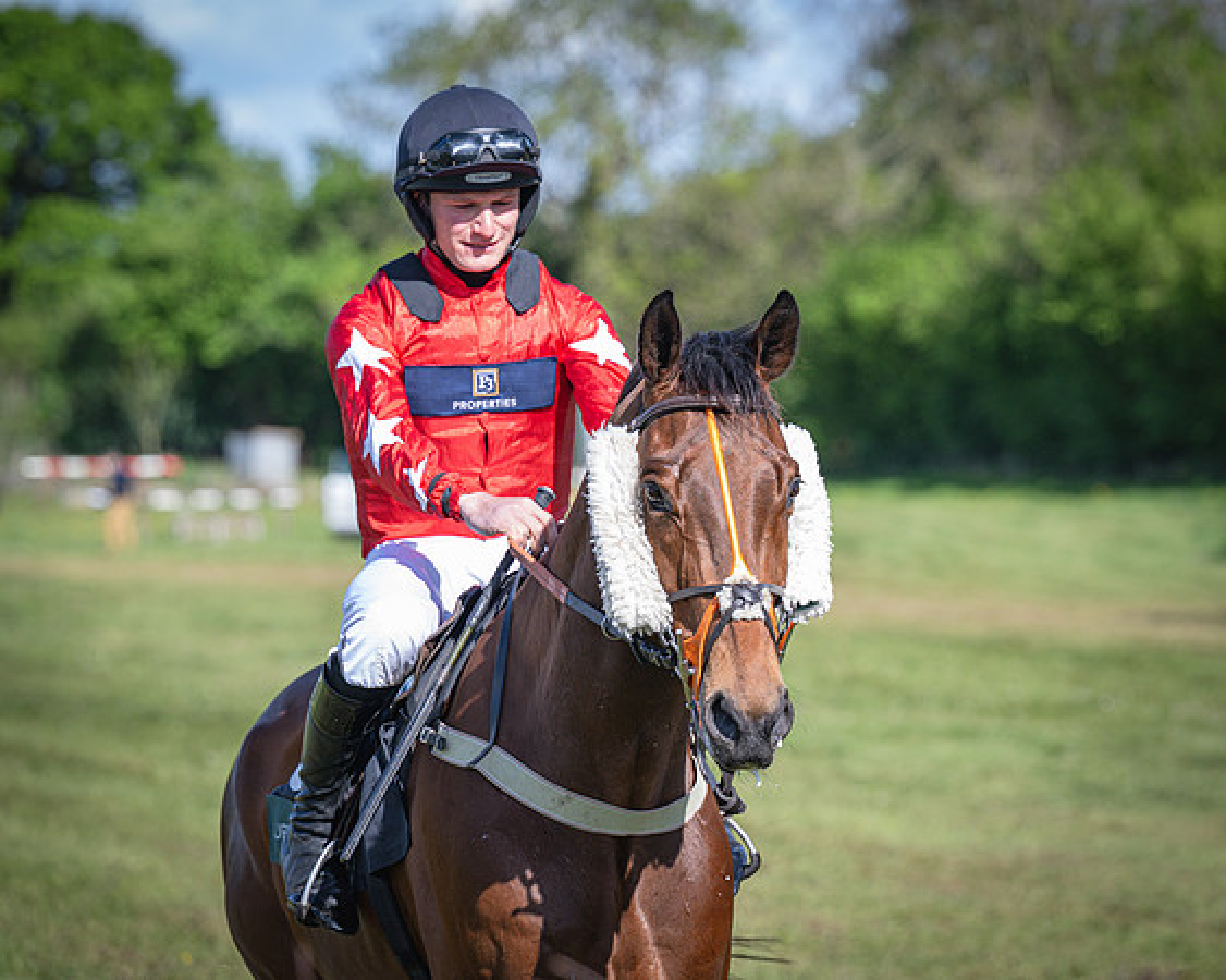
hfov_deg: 10.3
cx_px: 790
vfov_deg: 8.2
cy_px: 375
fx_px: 6811
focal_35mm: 188
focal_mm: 135
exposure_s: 1/1600
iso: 400
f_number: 4
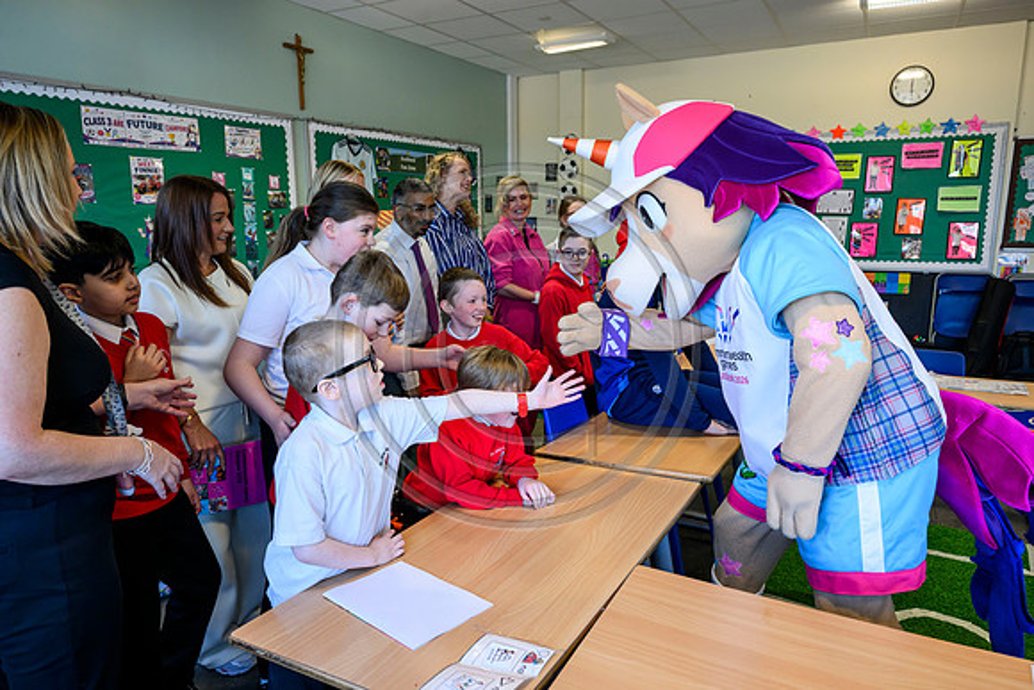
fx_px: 689
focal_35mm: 24
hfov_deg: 73.7
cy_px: 345
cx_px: 517
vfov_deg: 53.2
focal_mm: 24
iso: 2000
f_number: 4.5
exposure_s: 1/200
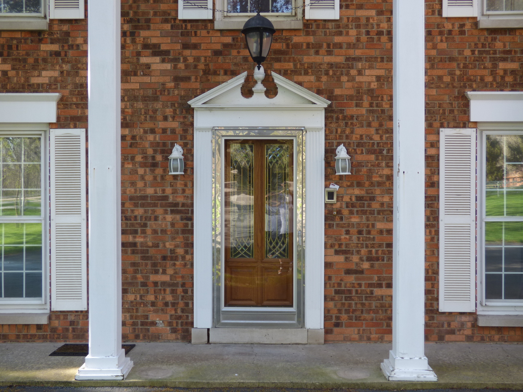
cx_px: 262
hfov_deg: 43.9
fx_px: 650
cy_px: 196
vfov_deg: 33.6
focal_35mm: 43
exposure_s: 1/60
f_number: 3.6
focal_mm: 7.37
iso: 100
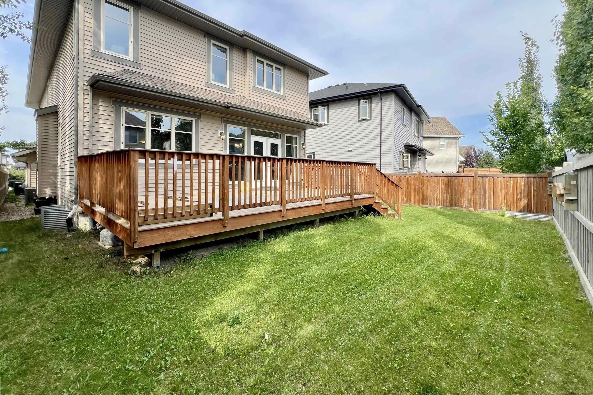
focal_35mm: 14
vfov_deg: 80.9
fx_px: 231
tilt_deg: -0.4
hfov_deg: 104.2
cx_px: 288
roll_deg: +1.9
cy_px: 174
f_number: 1.8
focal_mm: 1.57
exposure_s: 1/664
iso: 32
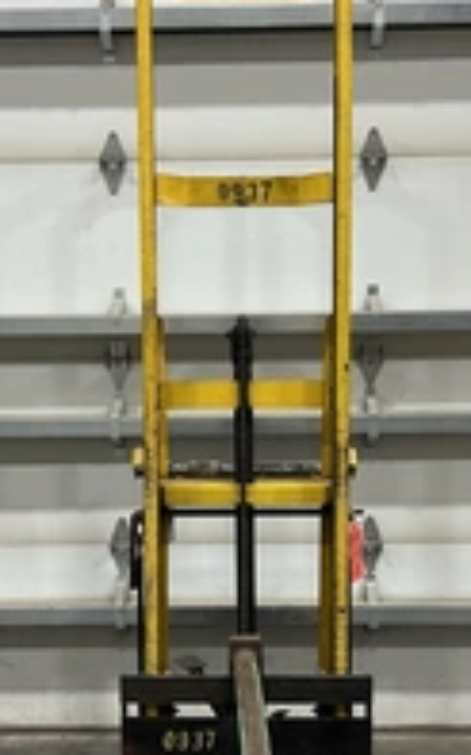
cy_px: 437
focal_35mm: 56
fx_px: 1151
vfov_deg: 36.2
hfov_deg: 23.1
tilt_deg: -6.6
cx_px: 214
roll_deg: +1.3
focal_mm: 5.7
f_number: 1.5
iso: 200
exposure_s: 1/60
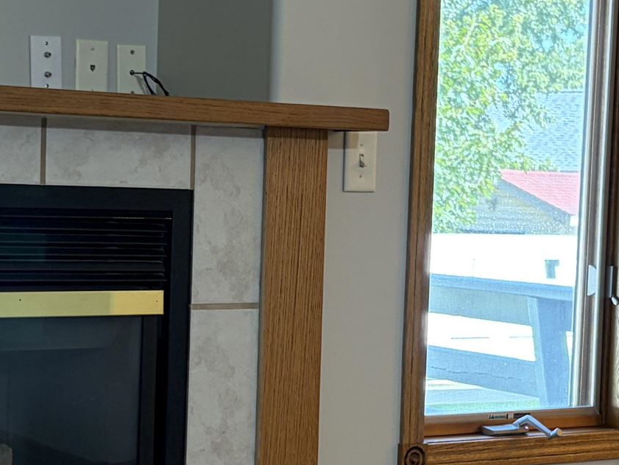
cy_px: 284
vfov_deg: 15.6
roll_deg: -0.7
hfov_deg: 20.6
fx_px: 1699
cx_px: 235
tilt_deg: -3.2
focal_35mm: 95
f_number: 1.6
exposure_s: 1/60
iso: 160
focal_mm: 5.96
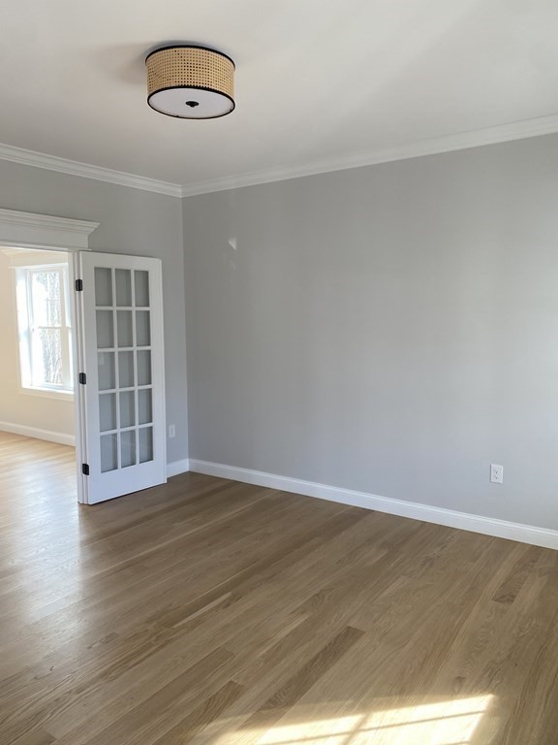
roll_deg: +1.1
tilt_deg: -4.8
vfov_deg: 67.3
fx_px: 559
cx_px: 279
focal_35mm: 26
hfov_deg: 53.1
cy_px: 372
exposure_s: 1/121
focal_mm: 4.25
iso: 100
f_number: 1.8
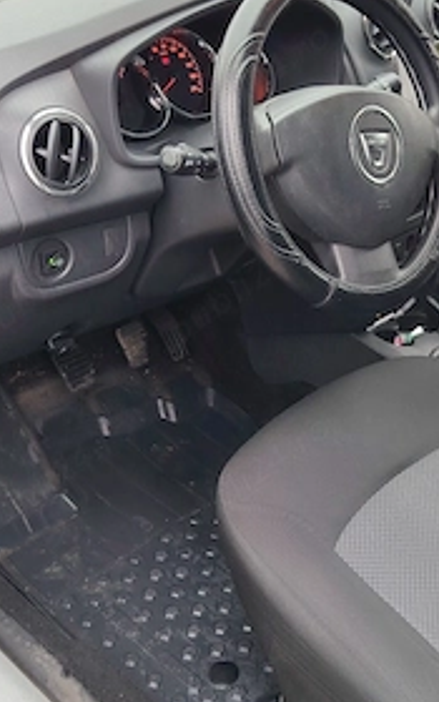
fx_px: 900
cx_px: 299
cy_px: 313
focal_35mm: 47
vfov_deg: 42.6
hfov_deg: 27.2
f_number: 1.75
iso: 256
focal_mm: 5.25
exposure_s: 1/33.3
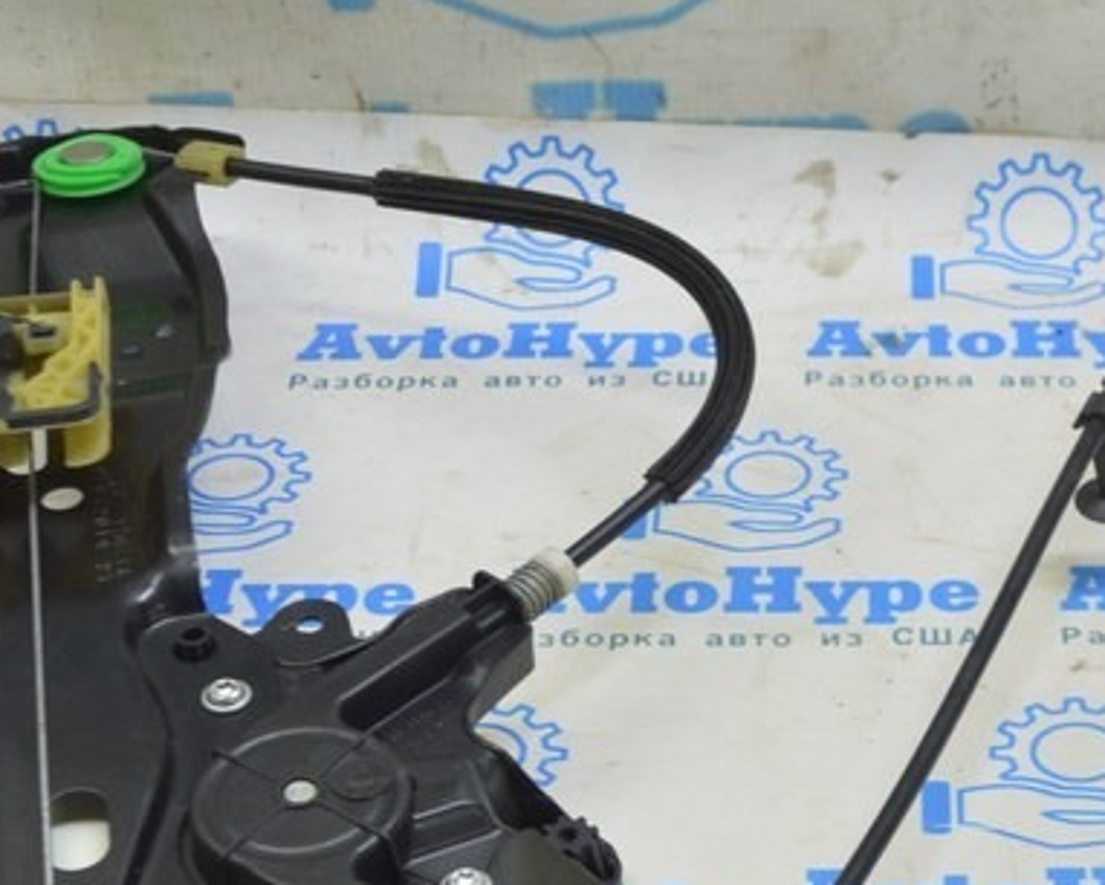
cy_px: 829
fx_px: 3084
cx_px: 929
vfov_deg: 16.1
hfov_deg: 20.0
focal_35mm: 94
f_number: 5.6
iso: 400
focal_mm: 25
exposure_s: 1/20
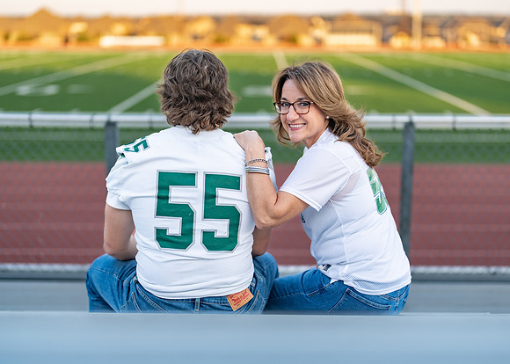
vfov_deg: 24.0
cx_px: 264
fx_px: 857
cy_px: 202
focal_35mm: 59
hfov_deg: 33.1
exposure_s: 1/1250
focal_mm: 50
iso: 100
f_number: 1.2
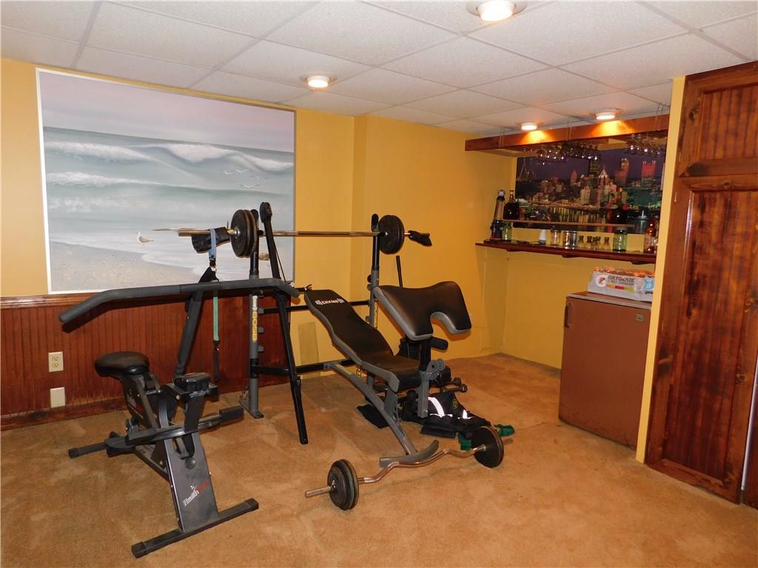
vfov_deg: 58.9
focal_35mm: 23
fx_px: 504
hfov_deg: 73.9
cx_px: 379
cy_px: 284
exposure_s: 1/30
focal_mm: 4
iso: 200
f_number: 3
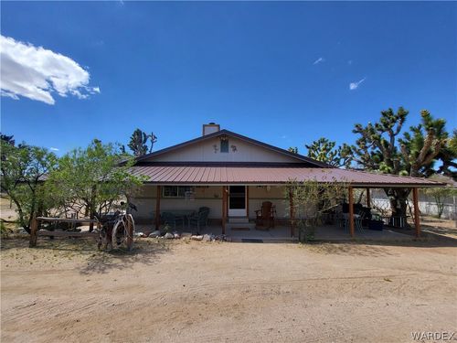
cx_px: 228
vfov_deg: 89.9
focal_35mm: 13
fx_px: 172
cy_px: 172
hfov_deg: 106.2
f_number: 2.2
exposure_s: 1/836
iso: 32
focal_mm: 1.74
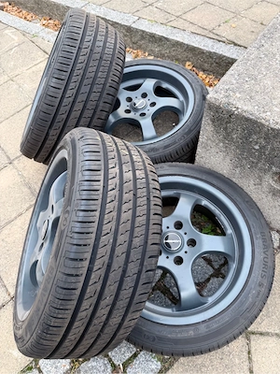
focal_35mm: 24
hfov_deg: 56.8
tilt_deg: -58.2
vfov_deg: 71.6
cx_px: 140
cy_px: 187
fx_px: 259
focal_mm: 6.76
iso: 64
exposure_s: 1/263
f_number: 1.78
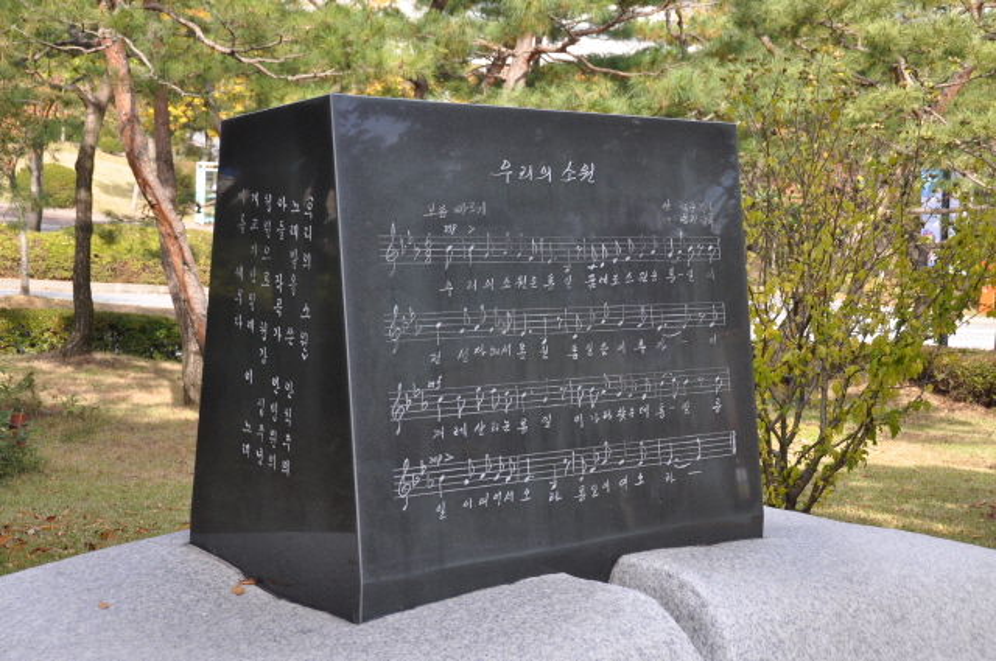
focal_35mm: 52
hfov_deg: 37.9
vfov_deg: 25.7
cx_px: 498
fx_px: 1451
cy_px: 330
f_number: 7.1
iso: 400
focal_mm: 35
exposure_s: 1/200
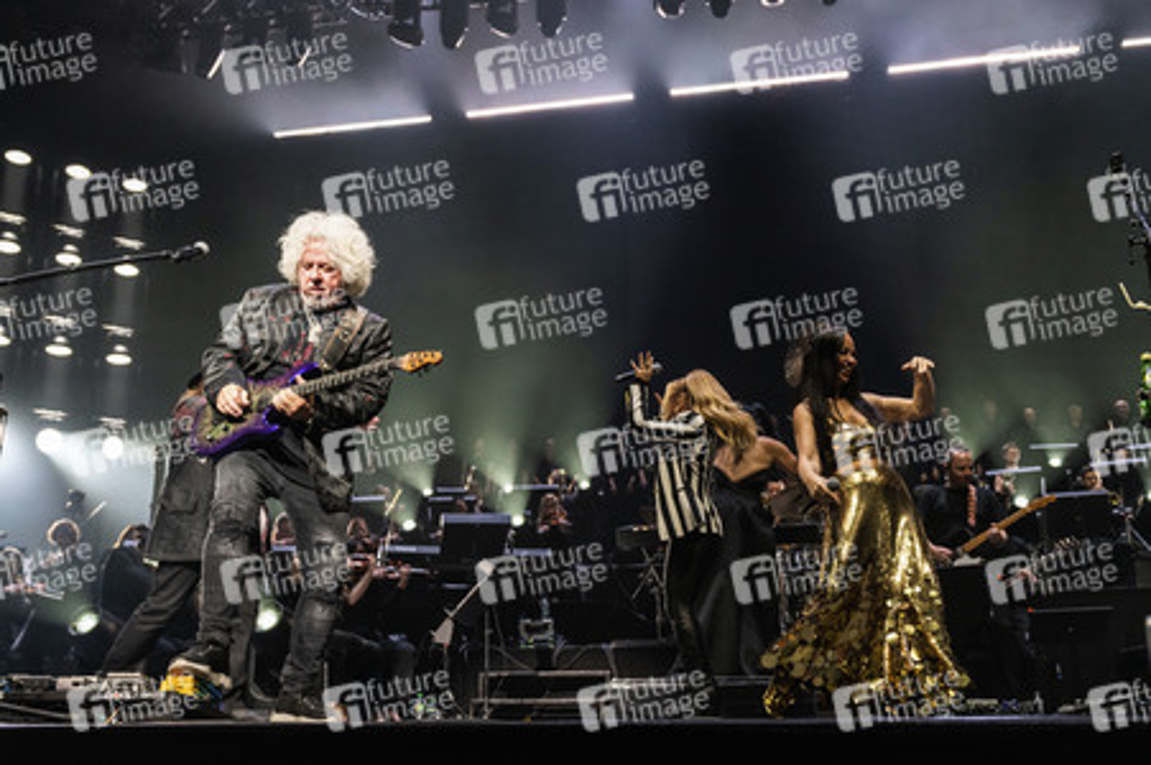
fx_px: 1022
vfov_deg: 41.1
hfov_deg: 58.8
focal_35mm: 32
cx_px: 576
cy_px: 382
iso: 2500
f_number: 4.5
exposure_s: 1/320
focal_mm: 32
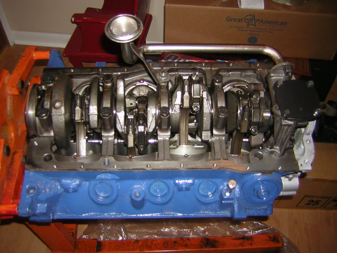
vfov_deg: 39.7
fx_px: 350
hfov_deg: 51.4
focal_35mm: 36
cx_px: 168
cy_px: 126
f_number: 2.6
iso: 50
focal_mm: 4.7
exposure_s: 1/60
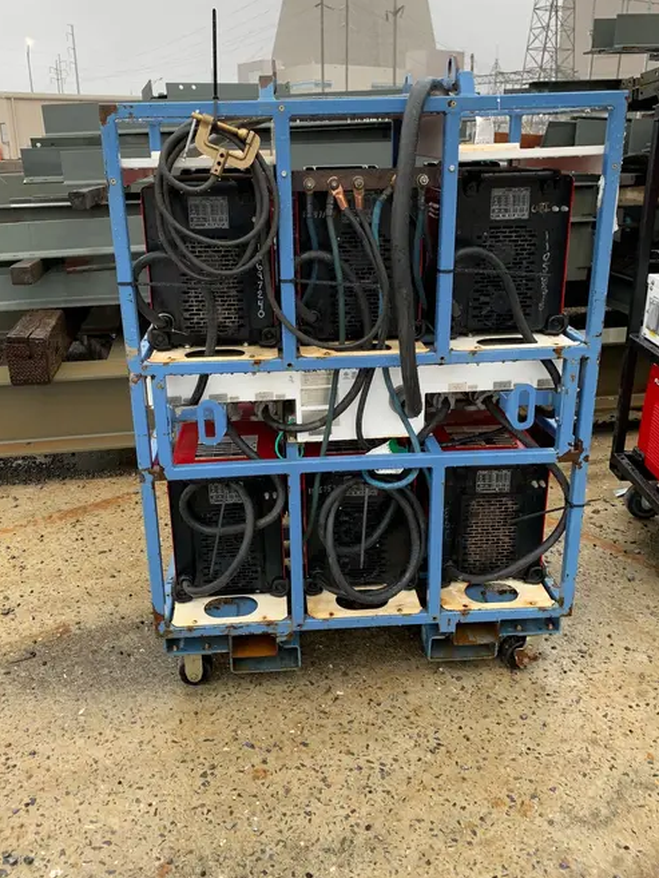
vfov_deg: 61.5
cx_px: 295
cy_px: 398
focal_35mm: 29
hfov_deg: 48.2
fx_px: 736
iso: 40
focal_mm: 4.25
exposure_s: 1/121
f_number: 1.8
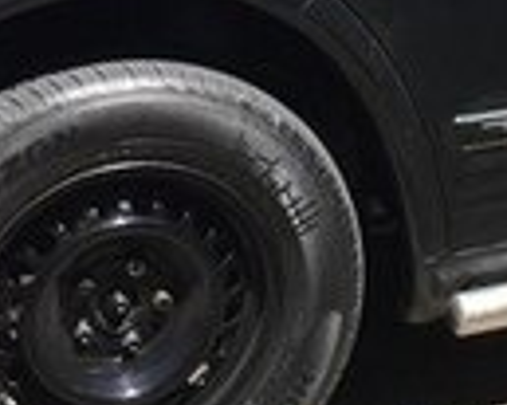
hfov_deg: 12.5
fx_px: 2174
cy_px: -199
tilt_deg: -7.2
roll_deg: -2.2
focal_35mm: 145
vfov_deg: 10.3
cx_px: 810
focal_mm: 4.15
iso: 32
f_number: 2.2
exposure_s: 1/1130
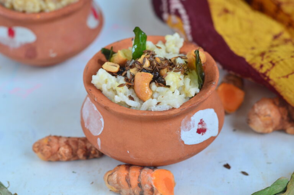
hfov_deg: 27.0
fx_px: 611
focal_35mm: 75
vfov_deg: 18.1
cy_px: 98
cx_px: 147
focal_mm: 50
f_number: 4.5
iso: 320
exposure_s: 1/25
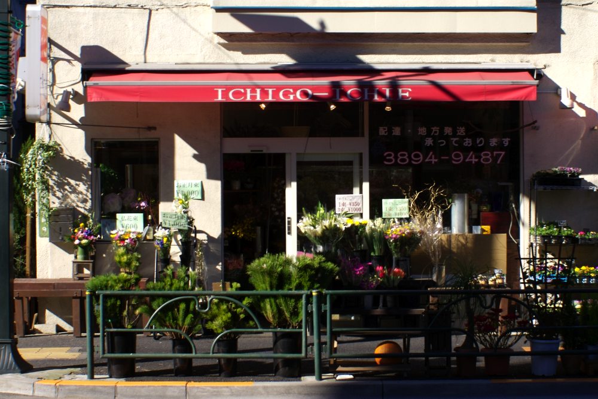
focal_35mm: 42
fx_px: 697
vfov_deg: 31.9
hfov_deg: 46.4
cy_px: 200
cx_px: 299
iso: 100
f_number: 10
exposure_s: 1/100
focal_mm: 28
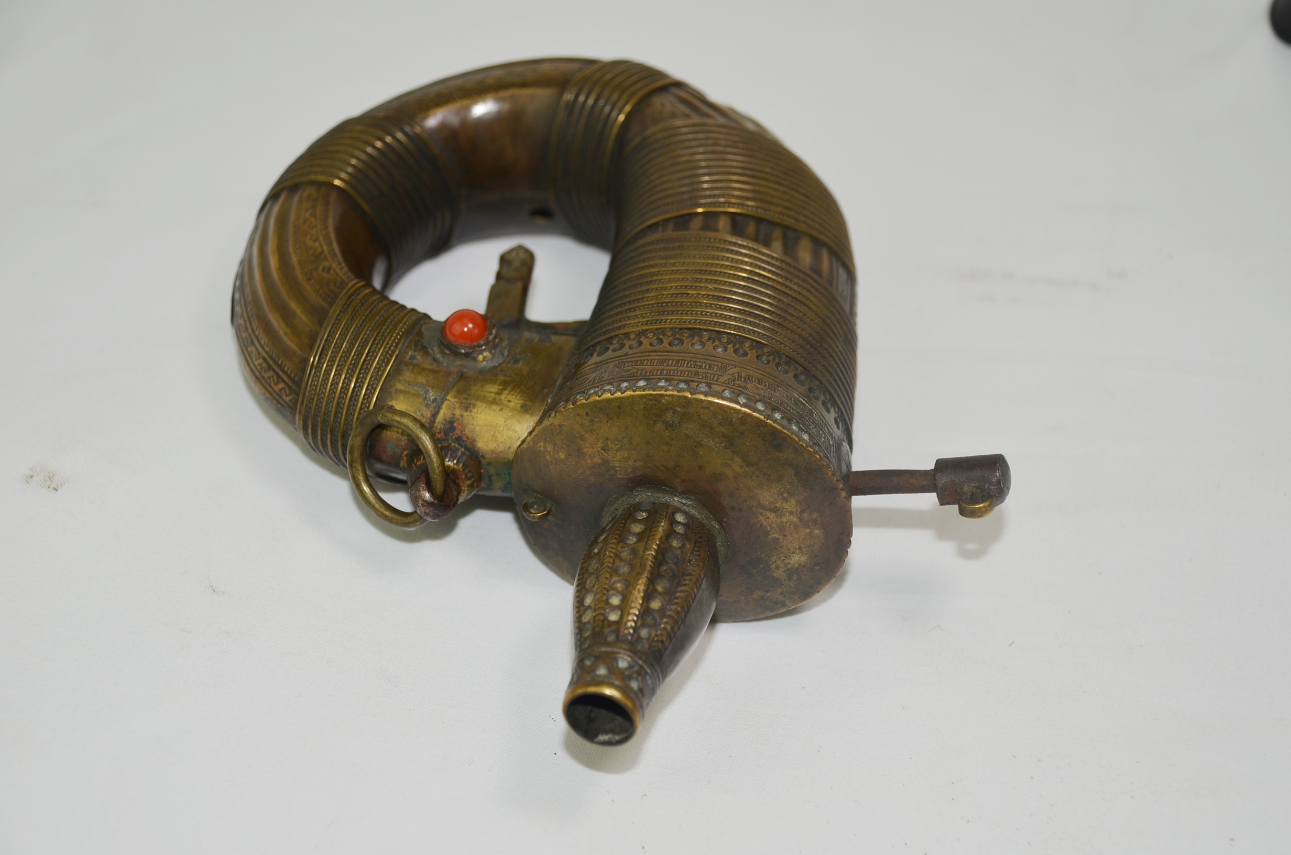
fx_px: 2684
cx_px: 646
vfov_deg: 18.1
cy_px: 428
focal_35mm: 75
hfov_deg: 27.0
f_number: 5
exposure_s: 1/250
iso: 100
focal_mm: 50
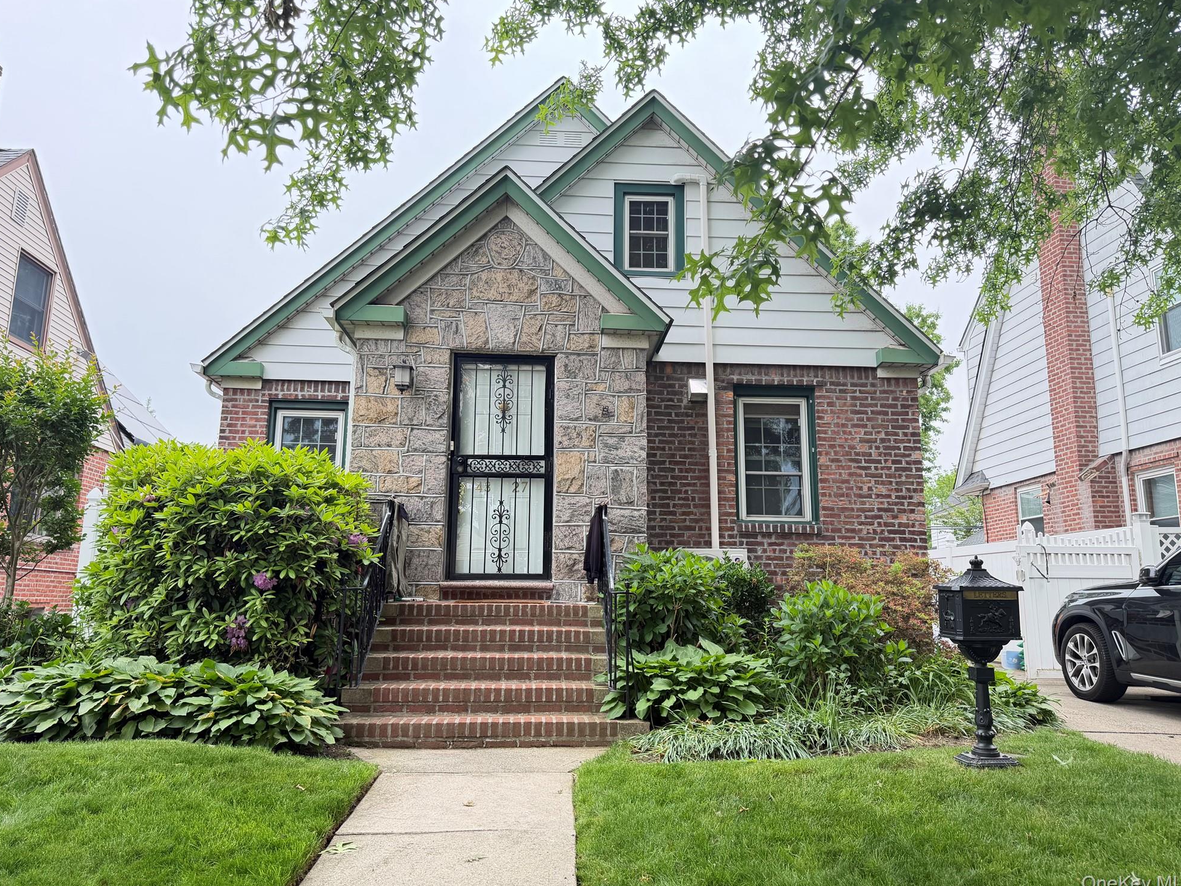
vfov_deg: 54.9
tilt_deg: +11.2
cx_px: 589
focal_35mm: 25
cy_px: 436
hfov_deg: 69.4
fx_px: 853
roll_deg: -0.9
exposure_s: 1/580
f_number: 1.78
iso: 100
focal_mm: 6.76
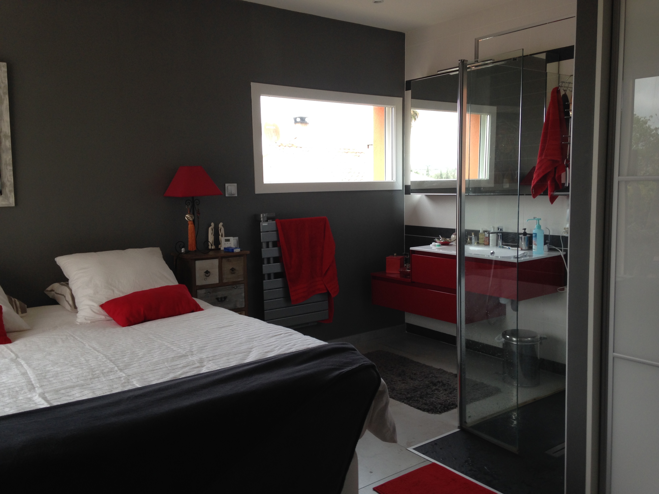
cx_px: 330
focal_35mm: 33
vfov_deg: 42.9
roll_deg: +1.4
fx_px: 628
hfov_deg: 55.4
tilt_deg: -6.5
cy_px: 247
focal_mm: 4.12
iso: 50
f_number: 2.4
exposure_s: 1/60
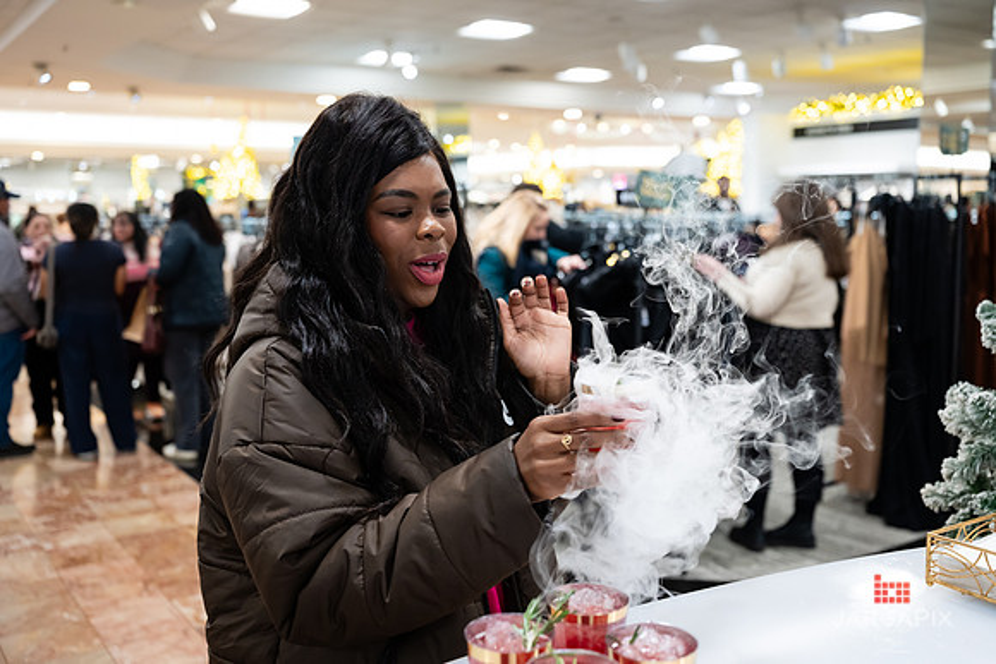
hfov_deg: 52.5
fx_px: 1009
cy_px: 323
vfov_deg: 36.5
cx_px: 511
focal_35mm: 36
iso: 1000
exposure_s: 1/125
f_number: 3.2
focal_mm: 35
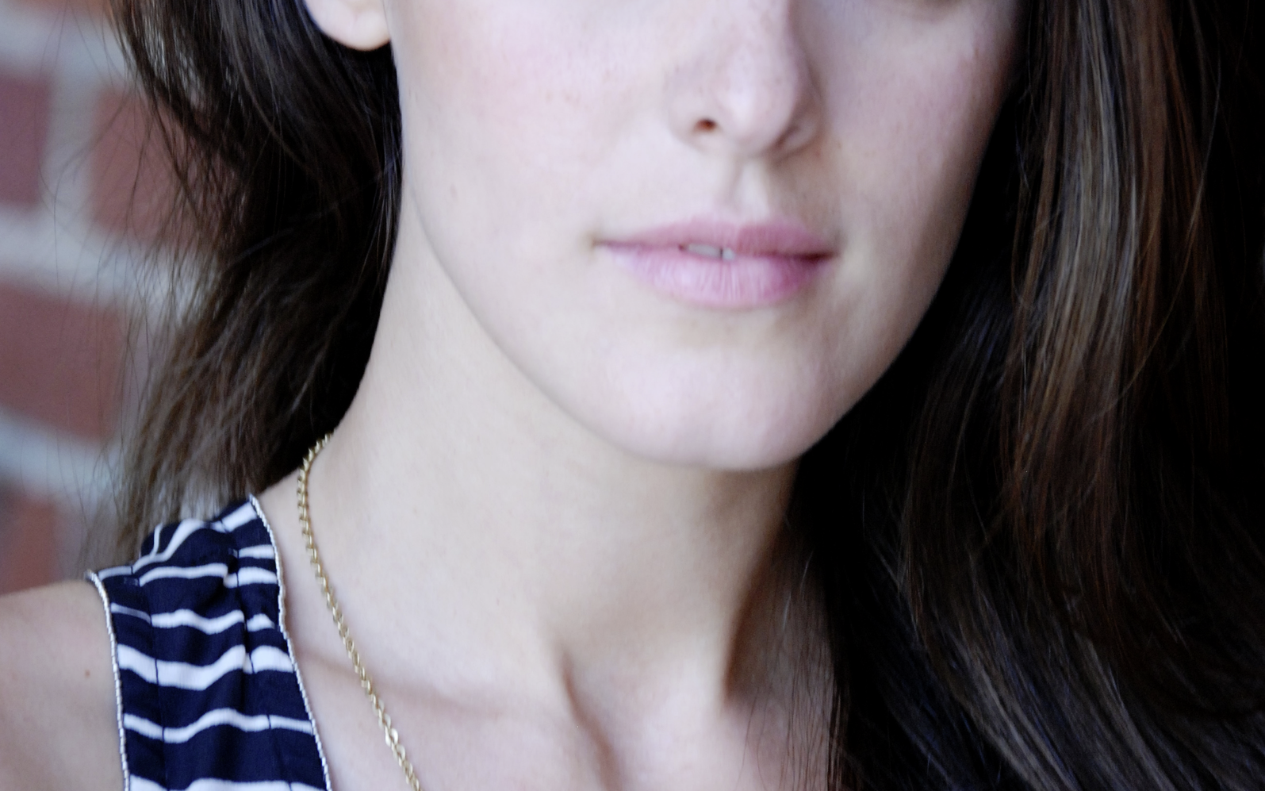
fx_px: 8301
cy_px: 287
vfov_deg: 5.5
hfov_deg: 8.7
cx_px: 634
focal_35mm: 241
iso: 500
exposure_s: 1/100
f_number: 4.8
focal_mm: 105
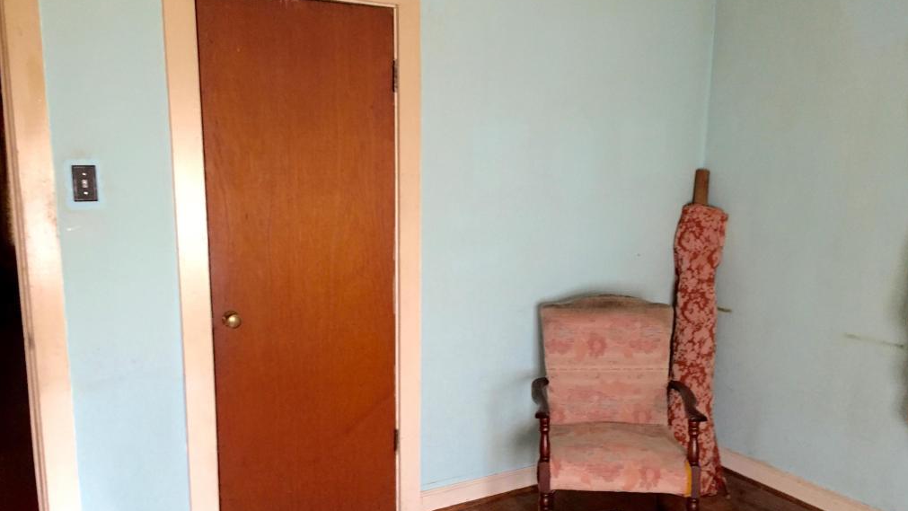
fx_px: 771
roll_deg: -1.7
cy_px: 304
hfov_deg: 61.0
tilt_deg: -7.5
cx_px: 459
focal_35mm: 32
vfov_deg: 36.6
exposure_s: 1/30
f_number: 2.2
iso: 160
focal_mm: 4.15
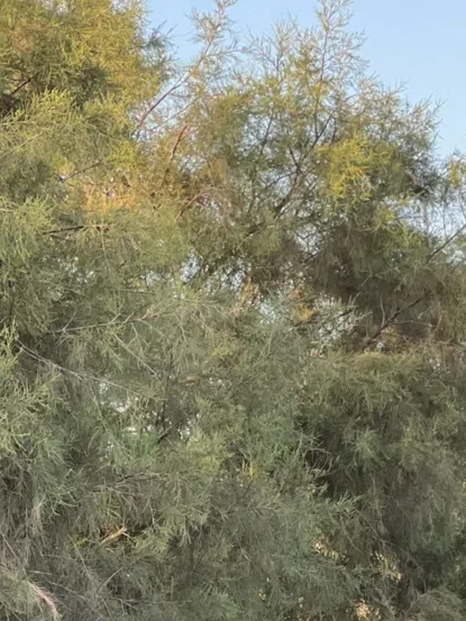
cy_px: 597
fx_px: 3409
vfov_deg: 10.3
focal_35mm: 190
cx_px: 293
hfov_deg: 7.8
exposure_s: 1/121
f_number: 2.8
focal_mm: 9
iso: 80
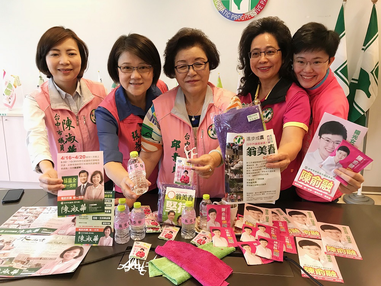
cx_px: 190
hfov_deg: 63.4
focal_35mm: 28
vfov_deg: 49.7
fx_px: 308
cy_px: 143
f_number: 1.8
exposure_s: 1/17
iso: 40
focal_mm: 3.99
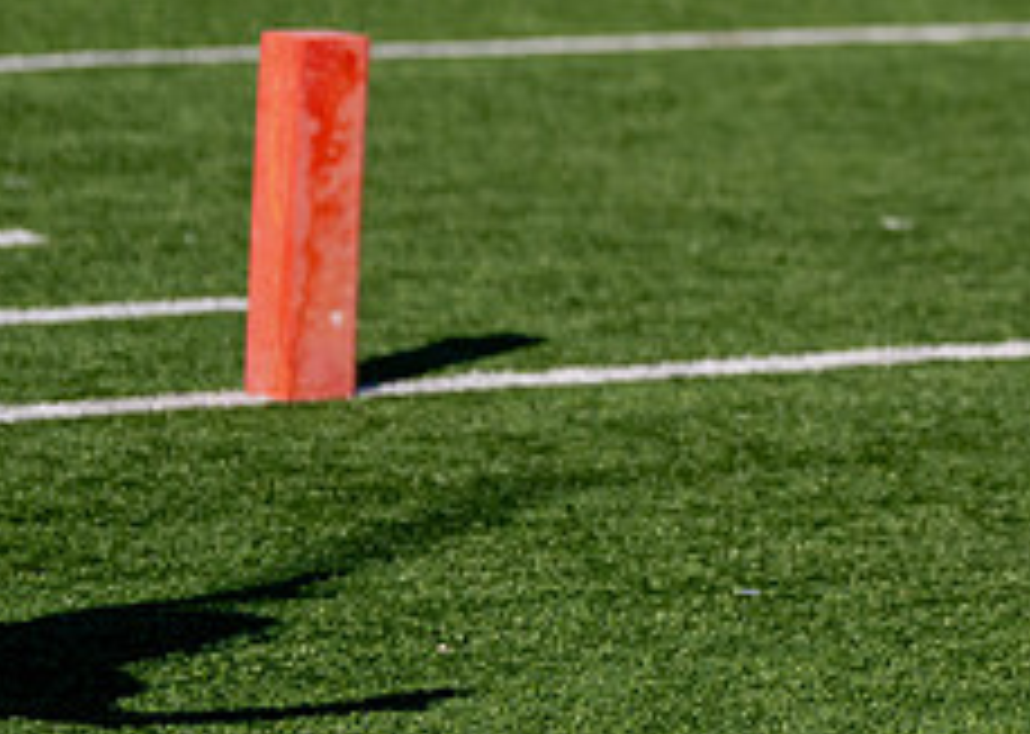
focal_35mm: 282
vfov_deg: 5.1
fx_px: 8240
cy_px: -252
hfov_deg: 7.1
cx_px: 1299
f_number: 2.8
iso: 320
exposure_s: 1/6400
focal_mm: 88
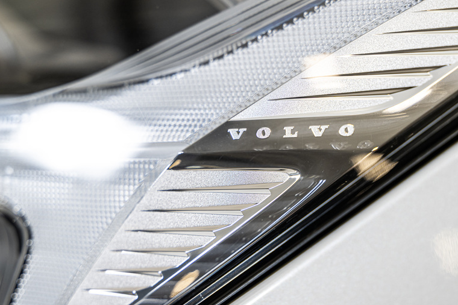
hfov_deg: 20.2
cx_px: 255
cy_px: 138
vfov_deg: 13.5
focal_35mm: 101
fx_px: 1284
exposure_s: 1/125
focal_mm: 75
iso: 400
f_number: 4
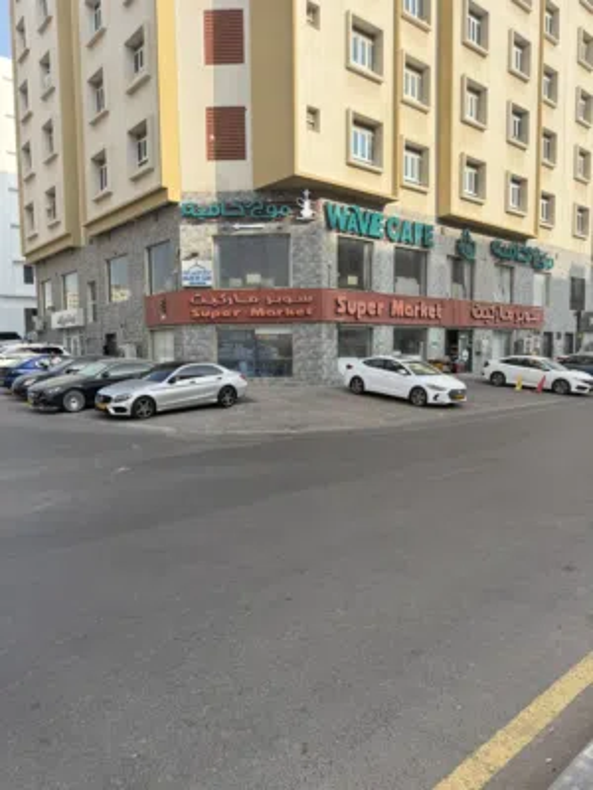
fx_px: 548
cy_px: 395
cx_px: 296
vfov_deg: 71.6
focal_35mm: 24
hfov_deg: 56.8
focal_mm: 6.76
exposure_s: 1/2110
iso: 80
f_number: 1.78
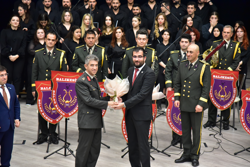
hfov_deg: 17.1
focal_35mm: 120
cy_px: 84
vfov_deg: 11.4
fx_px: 833
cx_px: 125
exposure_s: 1/125
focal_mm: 120
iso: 4000
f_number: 4
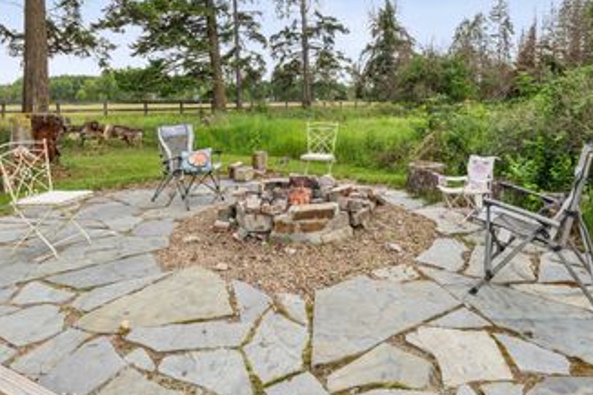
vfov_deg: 53.3
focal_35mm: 23
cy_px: 114
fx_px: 379
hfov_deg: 76.1
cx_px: 307
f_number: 6.3
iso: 100
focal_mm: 10
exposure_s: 1/500
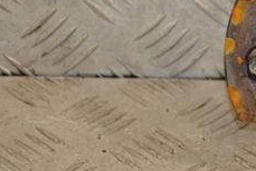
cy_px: 36
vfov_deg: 4.7
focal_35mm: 293
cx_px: 347
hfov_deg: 7.0
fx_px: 2085
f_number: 5.3
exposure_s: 1/200
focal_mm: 70
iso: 800
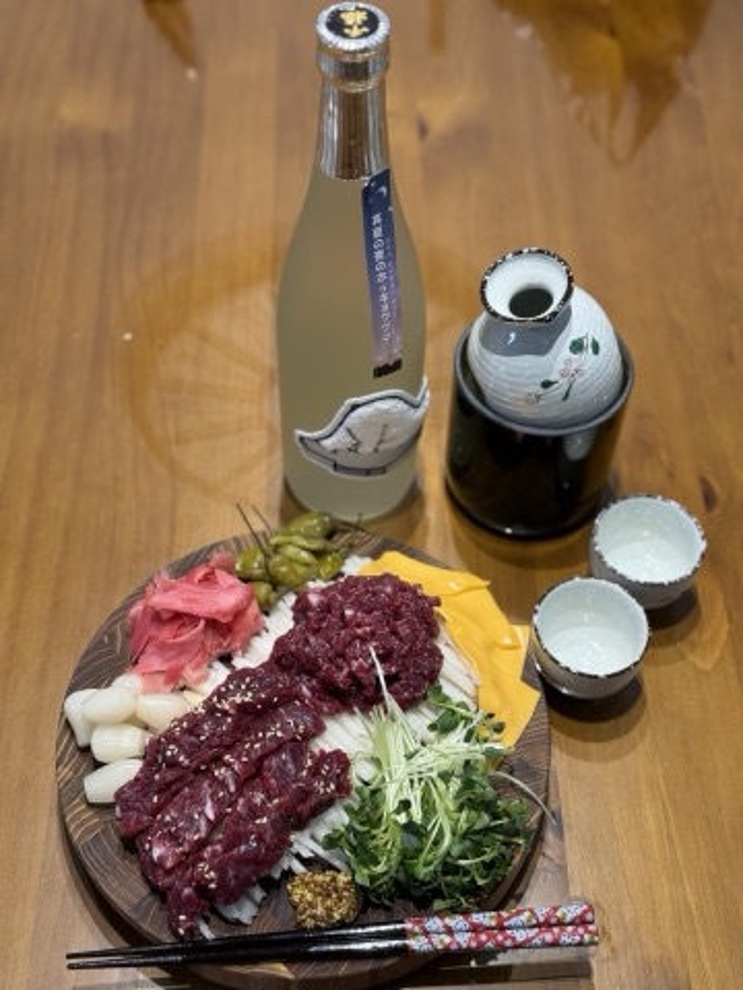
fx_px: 1374
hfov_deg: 30.3
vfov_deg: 39.7
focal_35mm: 48
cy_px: 495
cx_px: 372
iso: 100
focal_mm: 6.76
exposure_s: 1/60
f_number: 1.78
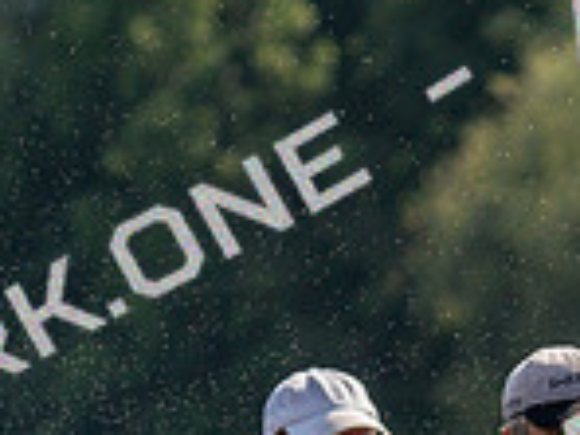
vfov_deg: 1.7
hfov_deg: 2.2
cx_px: 780
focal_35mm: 888
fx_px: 14879
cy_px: 637
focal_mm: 236
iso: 200
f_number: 5.6
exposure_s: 1/1600
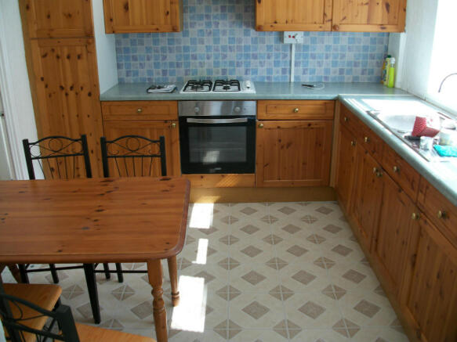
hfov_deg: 58.4
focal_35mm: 31
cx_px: 228
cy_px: 171
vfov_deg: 45.4
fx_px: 409
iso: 80
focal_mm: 5.7
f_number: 2.9
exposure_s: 1/62.4
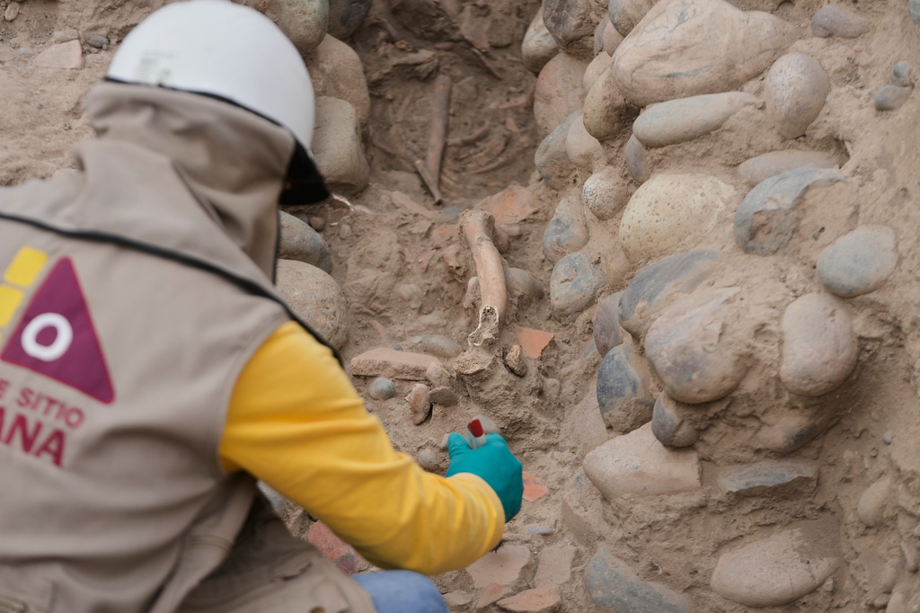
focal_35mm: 138
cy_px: 306
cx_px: 460
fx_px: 3525
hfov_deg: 14.9
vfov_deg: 9.9
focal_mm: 138
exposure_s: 1/2000
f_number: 4
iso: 500
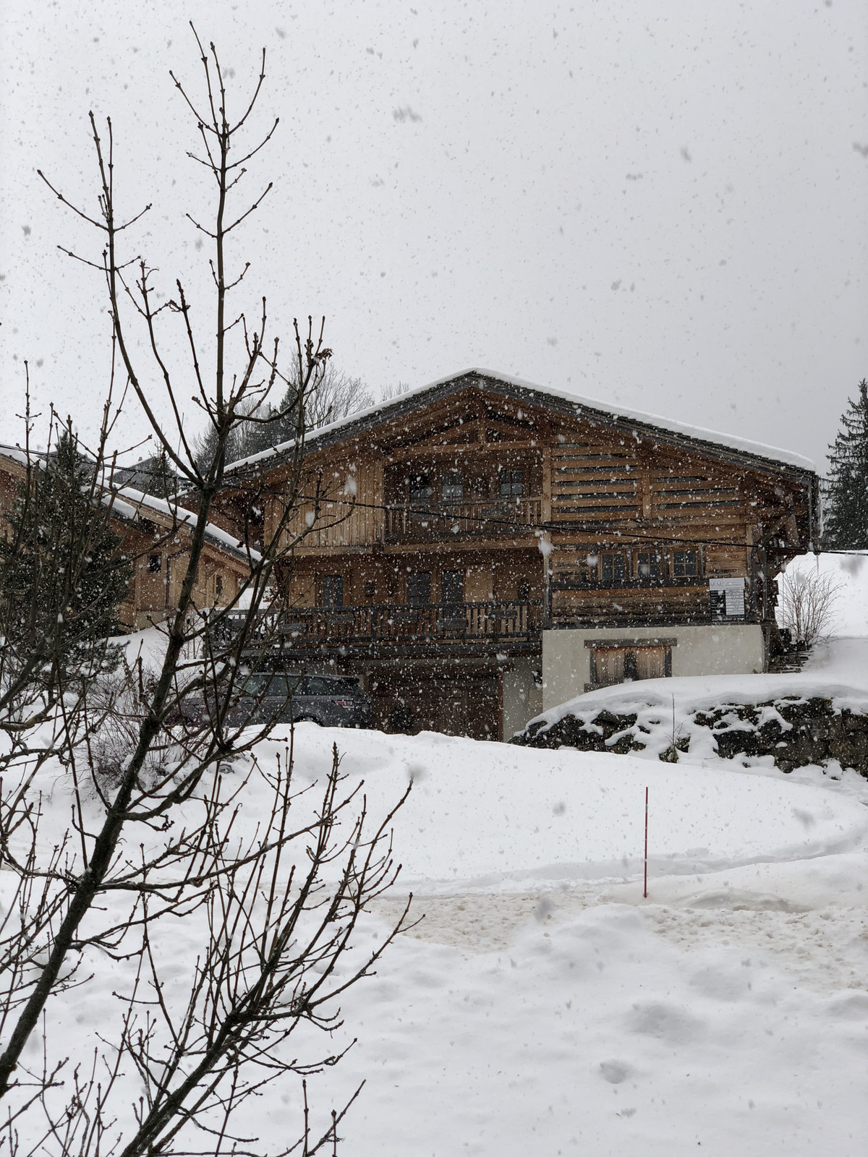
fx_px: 1739
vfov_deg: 36.8
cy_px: 578
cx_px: 434
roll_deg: +0.0
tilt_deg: +11.4
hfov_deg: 28.0
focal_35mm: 52
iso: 16
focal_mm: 6
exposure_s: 1/171
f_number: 2.4
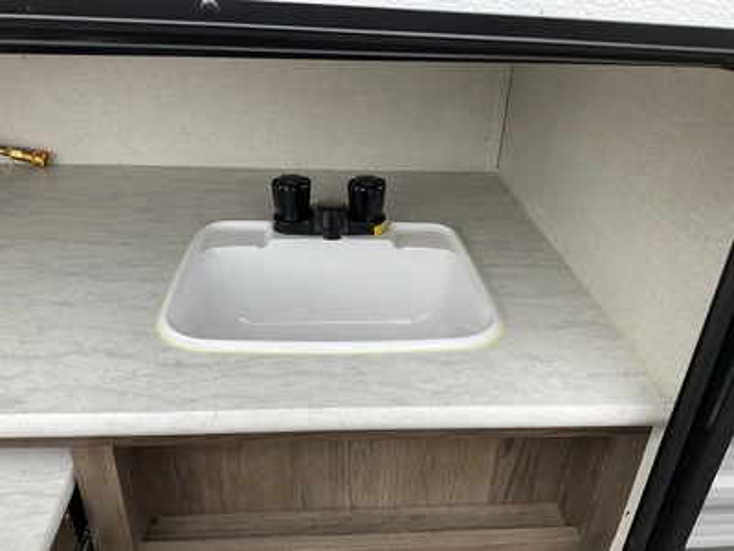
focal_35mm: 29
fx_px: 615
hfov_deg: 61.7
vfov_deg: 48.2
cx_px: 367
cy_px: 276
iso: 25
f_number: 1.8
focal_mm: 3
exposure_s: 1/383
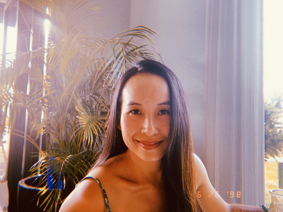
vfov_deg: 51.4
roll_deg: -0.9
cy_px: 106
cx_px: 142
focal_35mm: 27
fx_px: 221
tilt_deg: +3.4
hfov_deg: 65.3
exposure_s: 1/40
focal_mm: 4.2
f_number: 1.6
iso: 40
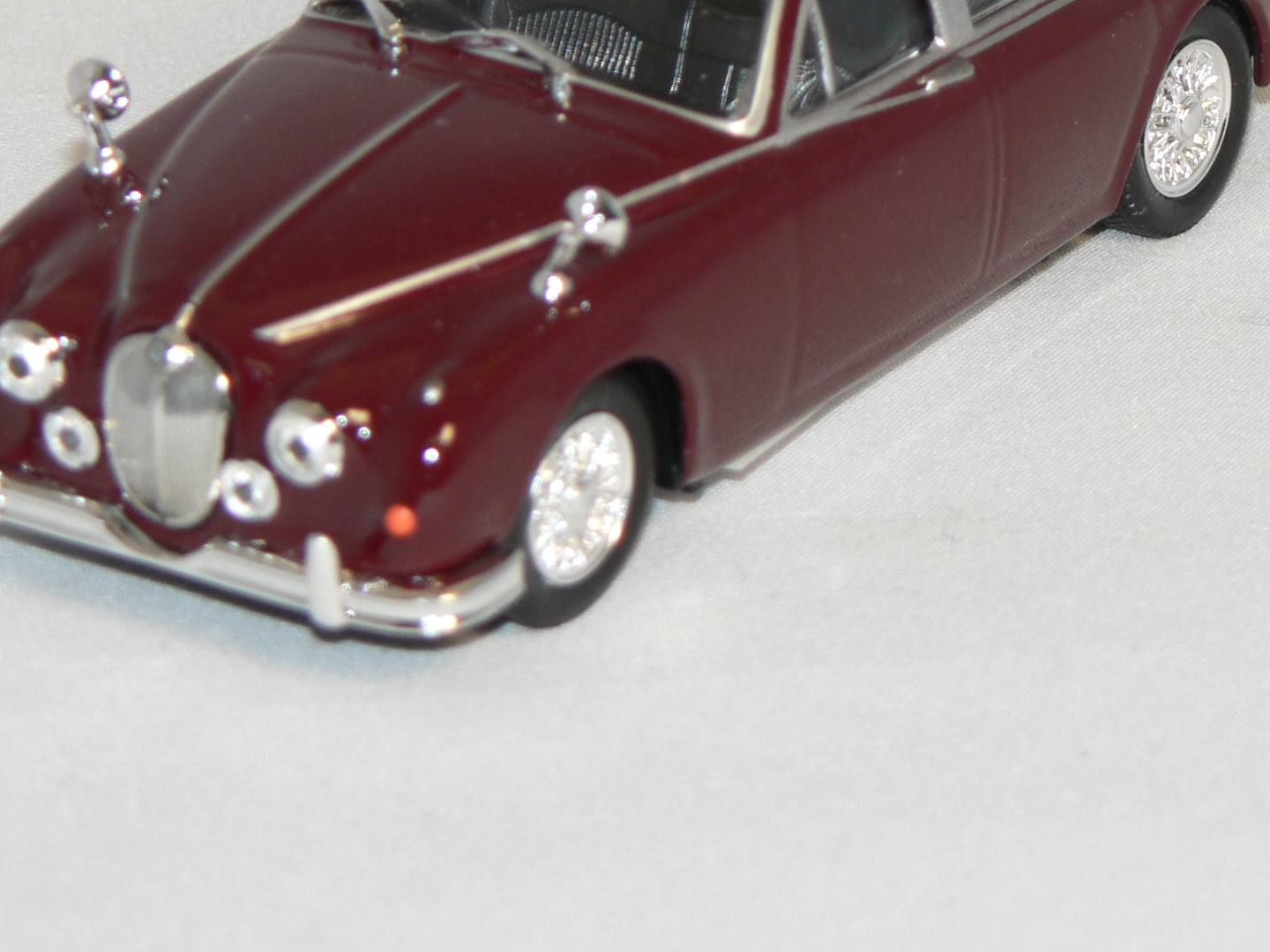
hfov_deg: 7.7
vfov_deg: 5.8
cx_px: 622
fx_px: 9392
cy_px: 258
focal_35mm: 256
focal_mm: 24.1
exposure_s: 1/60
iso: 80
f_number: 3.3
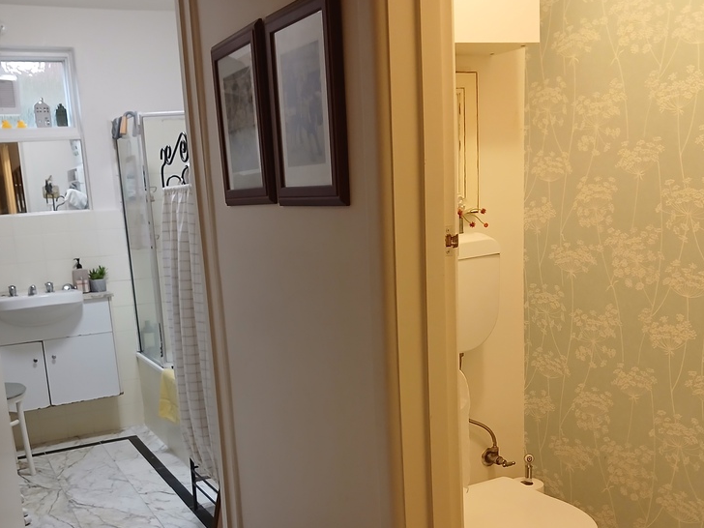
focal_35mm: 38
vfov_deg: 37.3
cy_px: 352
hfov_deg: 48.8
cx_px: 304
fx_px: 773
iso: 200
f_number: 1.8
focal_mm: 3.98
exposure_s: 1/33.3
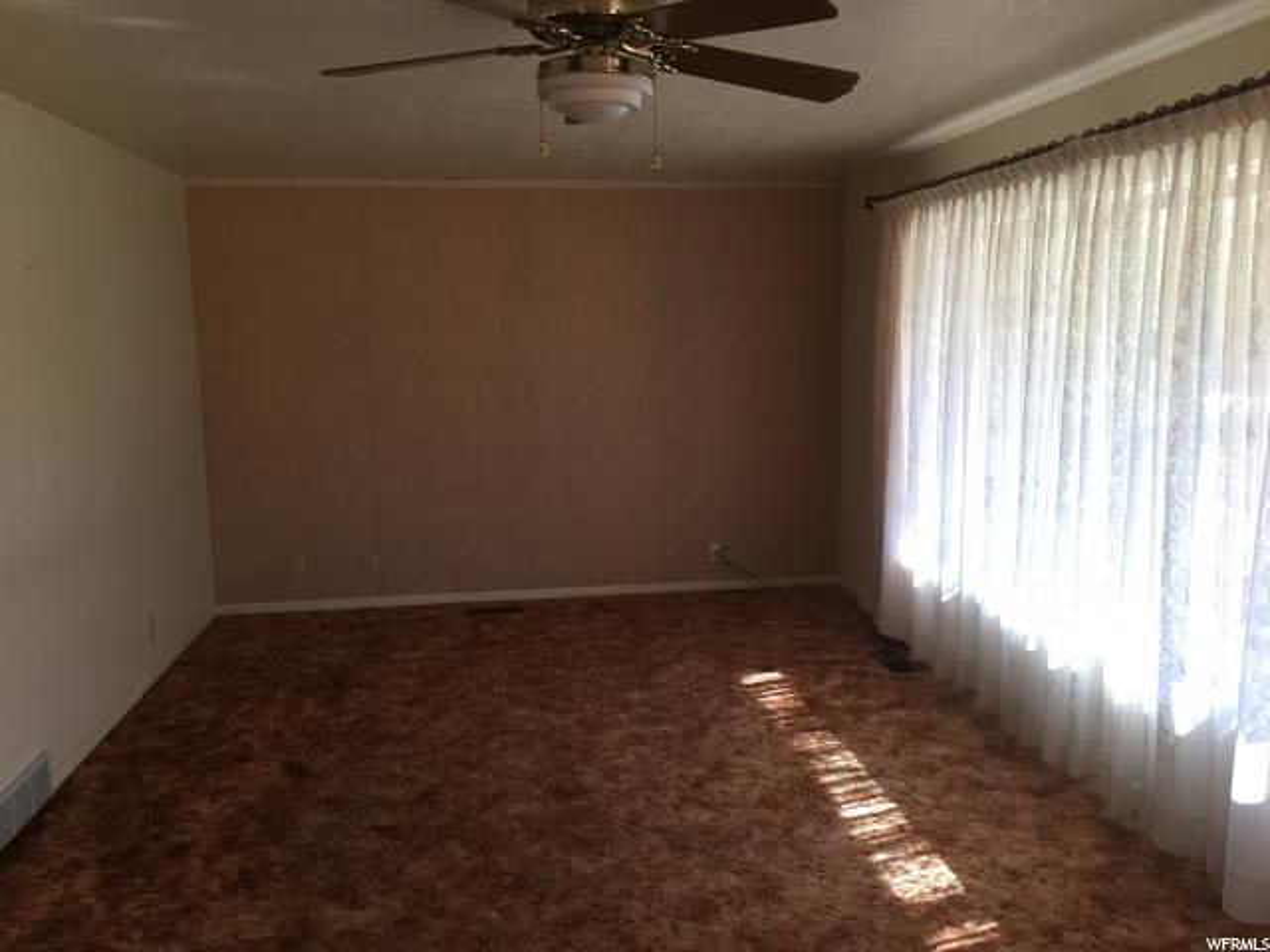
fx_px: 1064
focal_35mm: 29
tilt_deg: -6.8
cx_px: 635
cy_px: 476
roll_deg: +1.4
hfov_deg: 61.7
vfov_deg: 48.2
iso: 125
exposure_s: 1/30
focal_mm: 4.15
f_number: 2.2
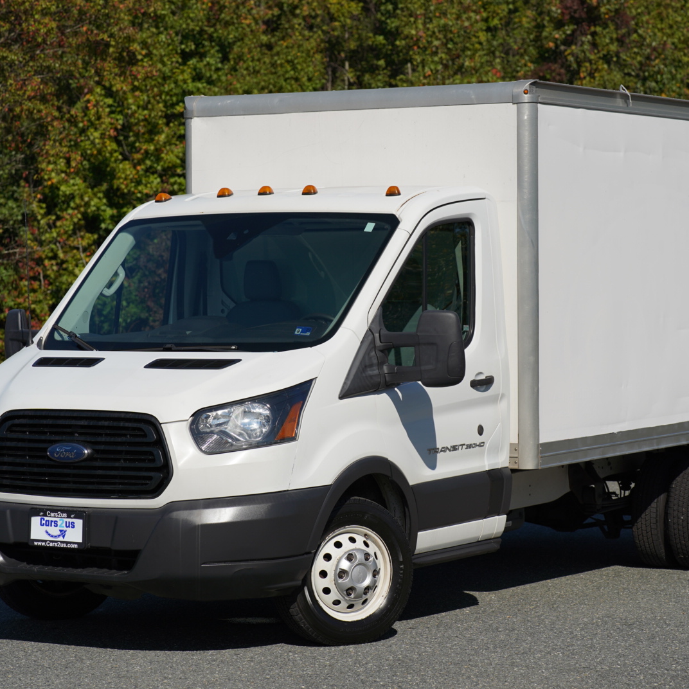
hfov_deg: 16.0
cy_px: 343
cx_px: 359
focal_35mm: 109
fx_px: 2455
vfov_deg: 16.0
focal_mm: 85
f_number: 4.5
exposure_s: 1/1250
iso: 100
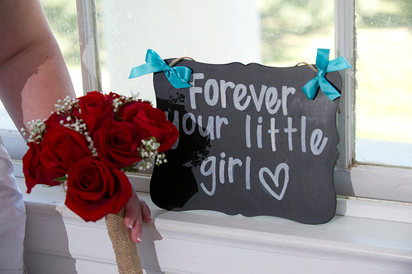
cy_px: 137
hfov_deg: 26.0
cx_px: 206
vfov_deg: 17.5
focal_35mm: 78
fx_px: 892
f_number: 4
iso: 640
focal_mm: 78
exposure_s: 1/125
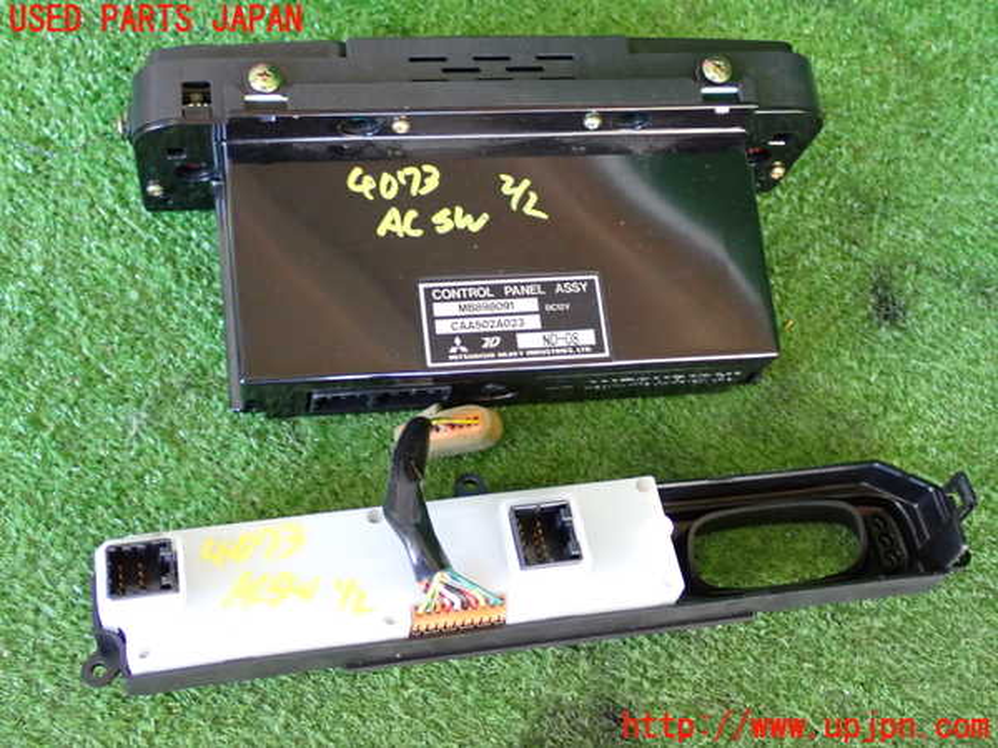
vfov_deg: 30.9
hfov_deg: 40.4
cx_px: 499
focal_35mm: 47
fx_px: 1355
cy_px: 374
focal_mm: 8.4
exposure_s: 1/50
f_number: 3.1
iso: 640
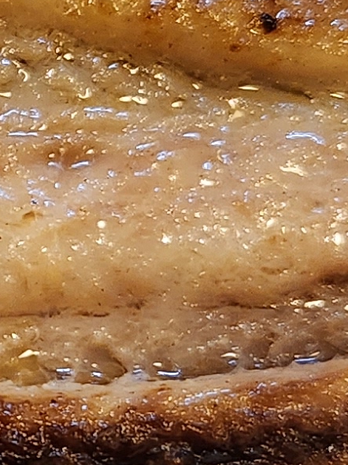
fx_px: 2093
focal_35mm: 156
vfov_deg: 12.7
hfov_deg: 9.0
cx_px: -341
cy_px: 214
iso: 400
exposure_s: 1/120
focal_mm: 5.4
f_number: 1.8
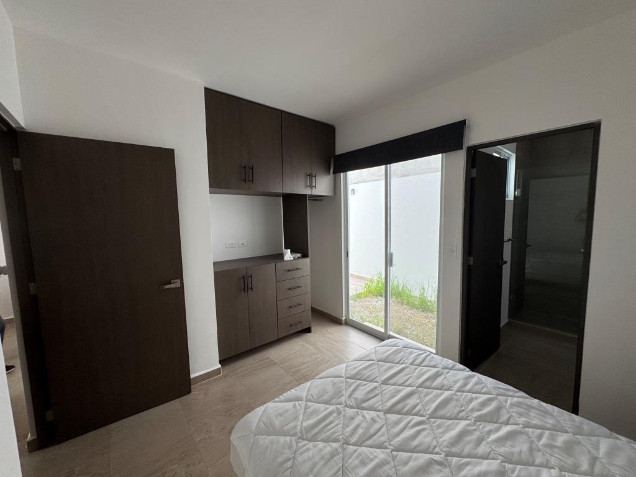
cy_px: 238
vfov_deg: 85.7
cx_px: 318
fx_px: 257
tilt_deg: -4.7
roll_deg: +1.7
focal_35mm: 14
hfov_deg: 102.1
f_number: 2.2
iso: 40
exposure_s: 1/153
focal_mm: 2.22
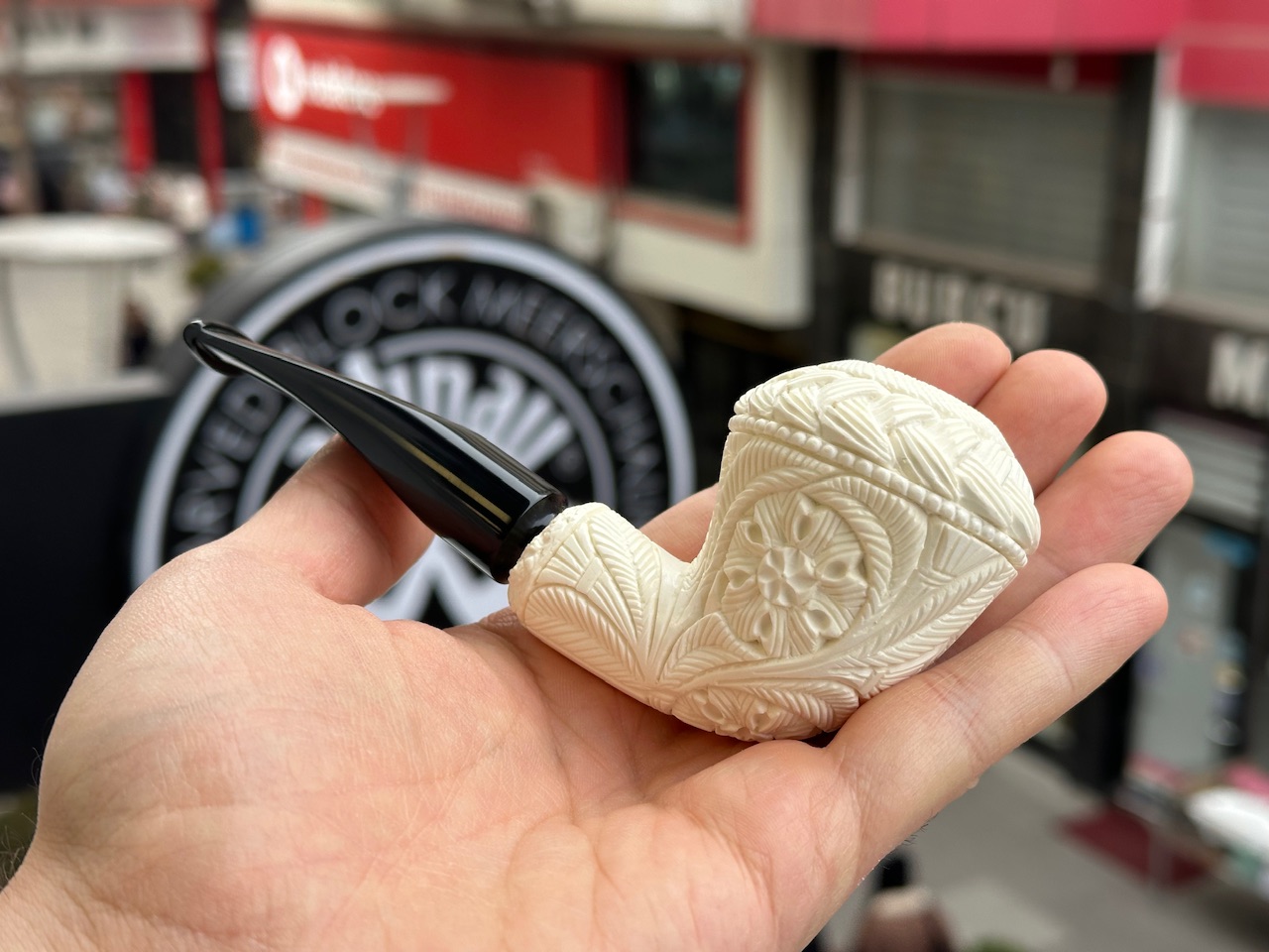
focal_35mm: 48
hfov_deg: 39.7
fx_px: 1760
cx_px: 634
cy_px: 476
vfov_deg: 30.3
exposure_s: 1/373
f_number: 1.78
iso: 64
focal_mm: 6.86
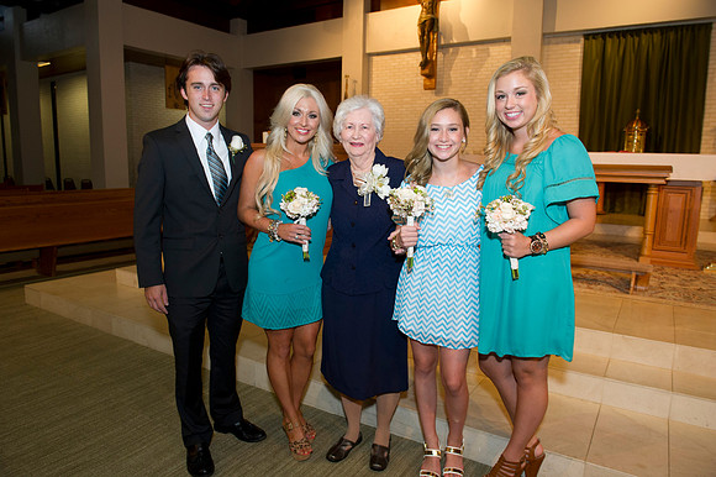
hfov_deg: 73.8
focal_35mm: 24
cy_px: 238
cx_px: 358
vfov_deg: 53.1
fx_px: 477
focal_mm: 24
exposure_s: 1/100
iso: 1600
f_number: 5.6
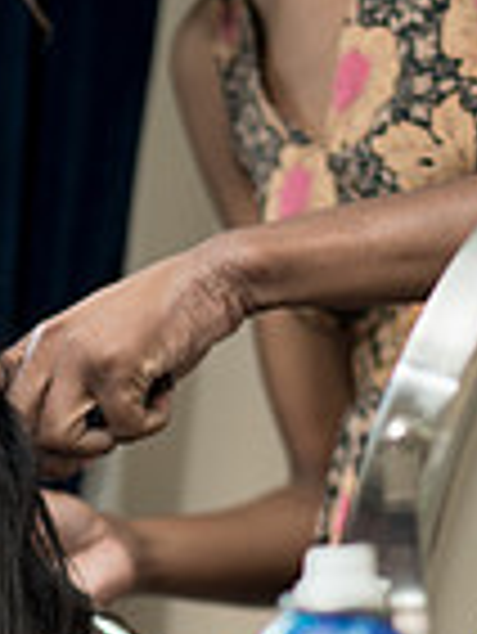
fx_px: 2733
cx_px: -176
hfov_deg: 9.8
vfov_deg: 12.8
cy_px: 816
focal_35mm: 149
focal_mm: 35
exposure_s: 1/250
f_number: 2
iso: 200
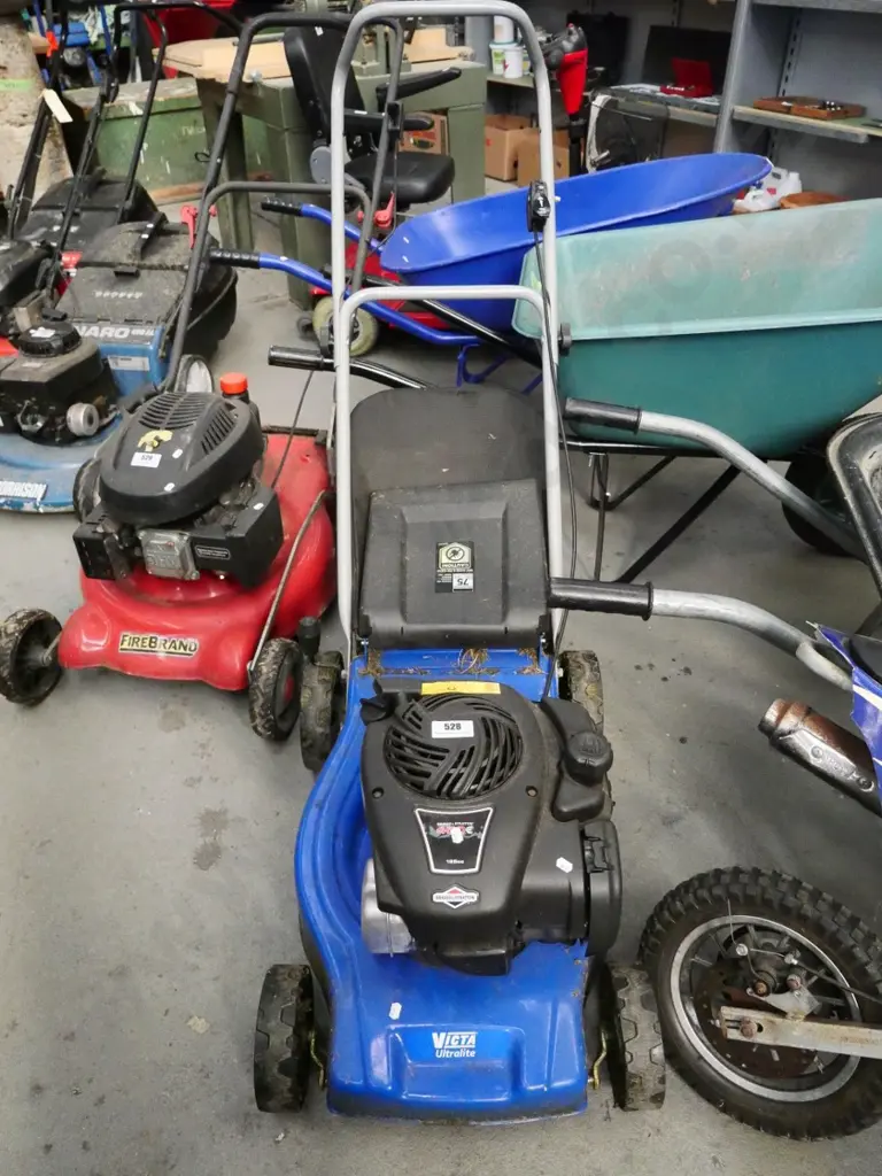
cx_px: 441
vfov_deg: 71.6
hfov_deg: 56.8
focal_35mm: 24
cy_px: 588
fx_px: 815
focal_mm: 12
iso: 6400
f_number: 3.5
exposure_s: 1/640
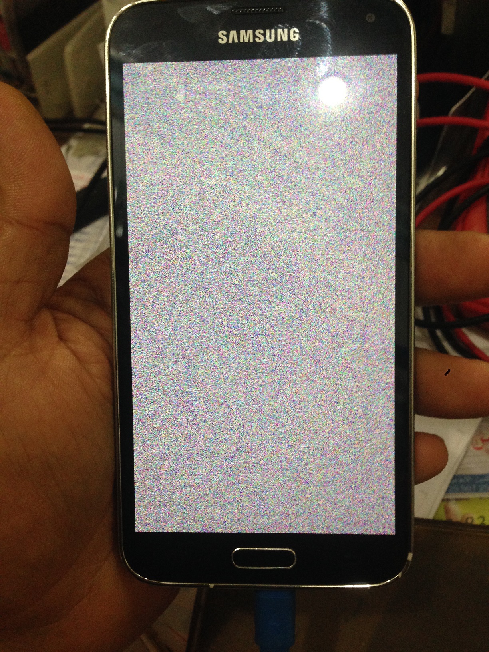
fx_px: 622
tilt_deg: -52.5
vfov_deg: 55.4
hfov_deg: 42.9
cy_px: 326
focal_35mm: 33
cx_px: 244
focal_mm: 4.12
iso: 200
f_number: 2.4
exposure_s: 1/20
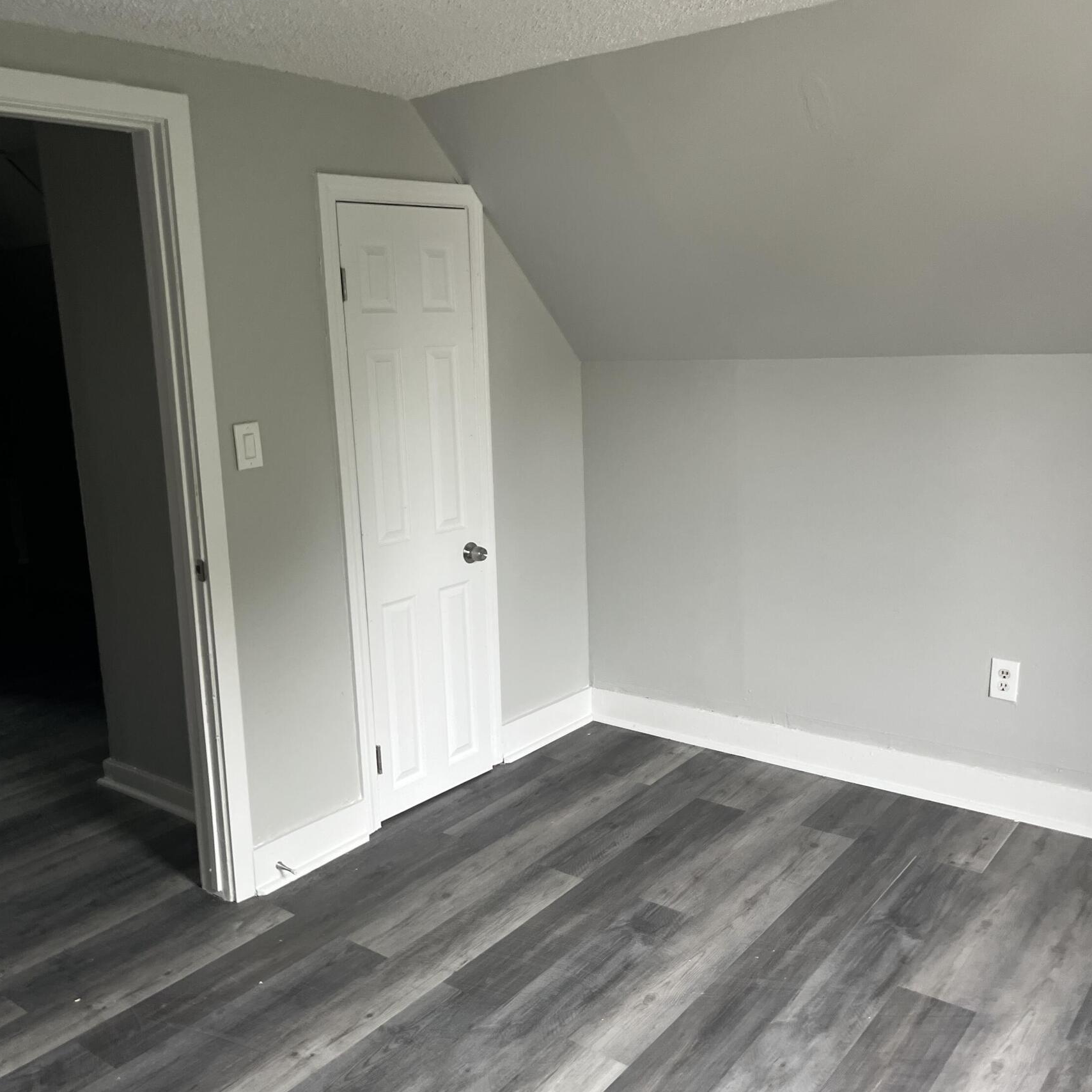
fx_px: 1106
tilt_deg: -11.6
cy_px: 542
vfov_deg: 52.5
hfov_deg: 52.5
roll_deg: +4.6
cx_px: 550
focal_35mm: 31
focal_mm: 5.1
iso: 125
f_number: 1.6
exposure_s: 1/113
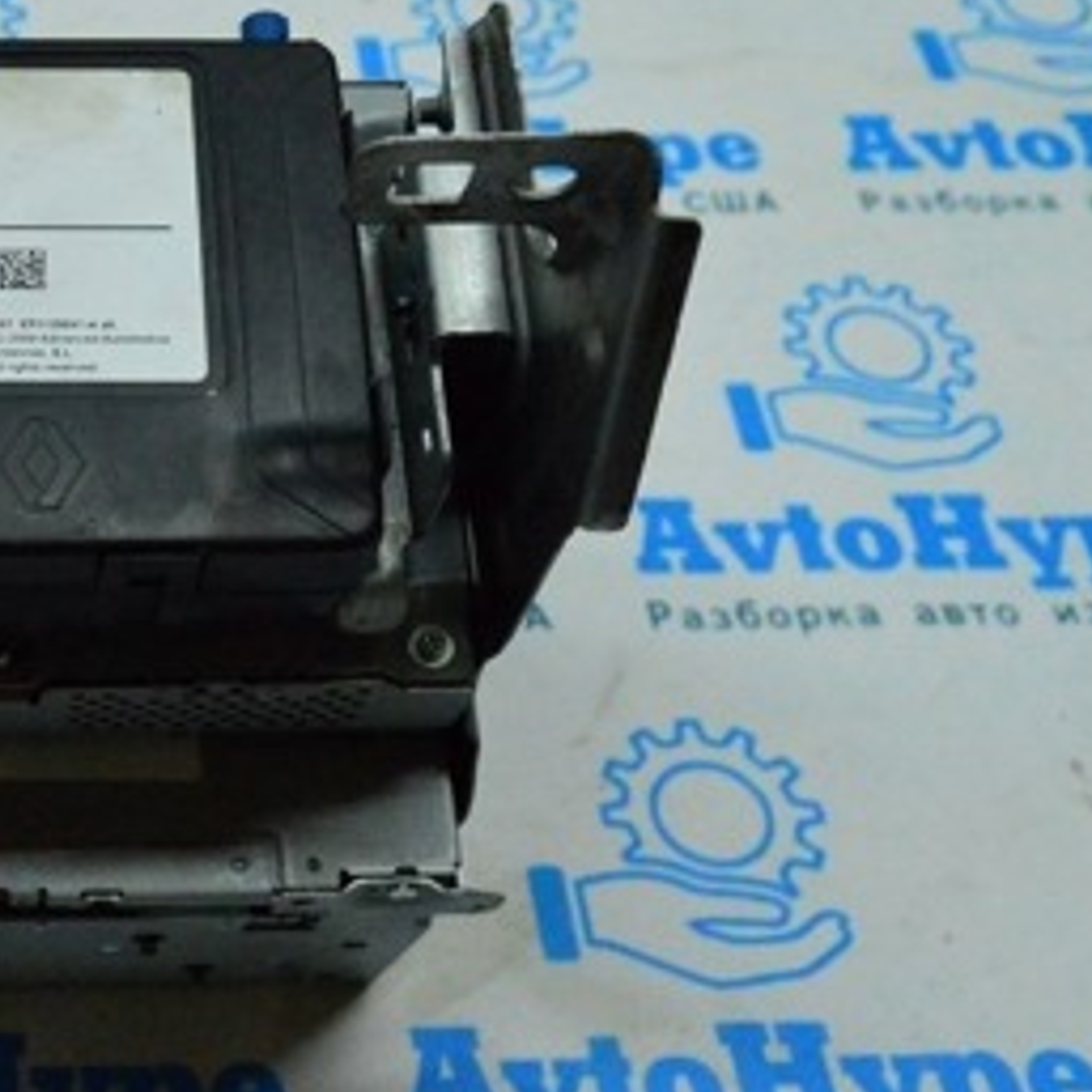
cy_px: 508
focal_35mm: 57
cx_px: -153
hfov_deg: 27.2
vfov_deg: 30.0
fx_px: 2034
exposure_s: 1/800
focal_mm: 18
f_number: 6.3
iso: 6400
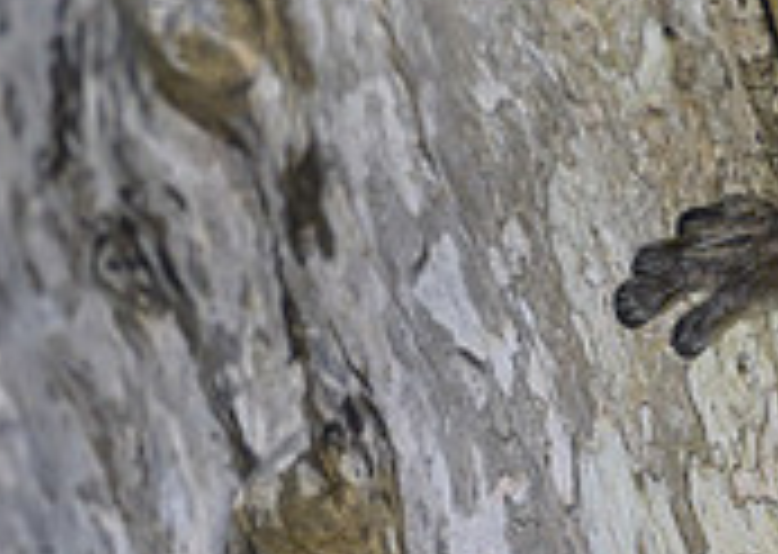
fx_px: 45579
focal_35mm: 2066
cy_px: 66
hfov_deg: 1.0
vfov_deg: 0.7
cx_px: 867
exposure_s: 1/640
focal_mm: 400
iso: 2500
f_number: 2.8
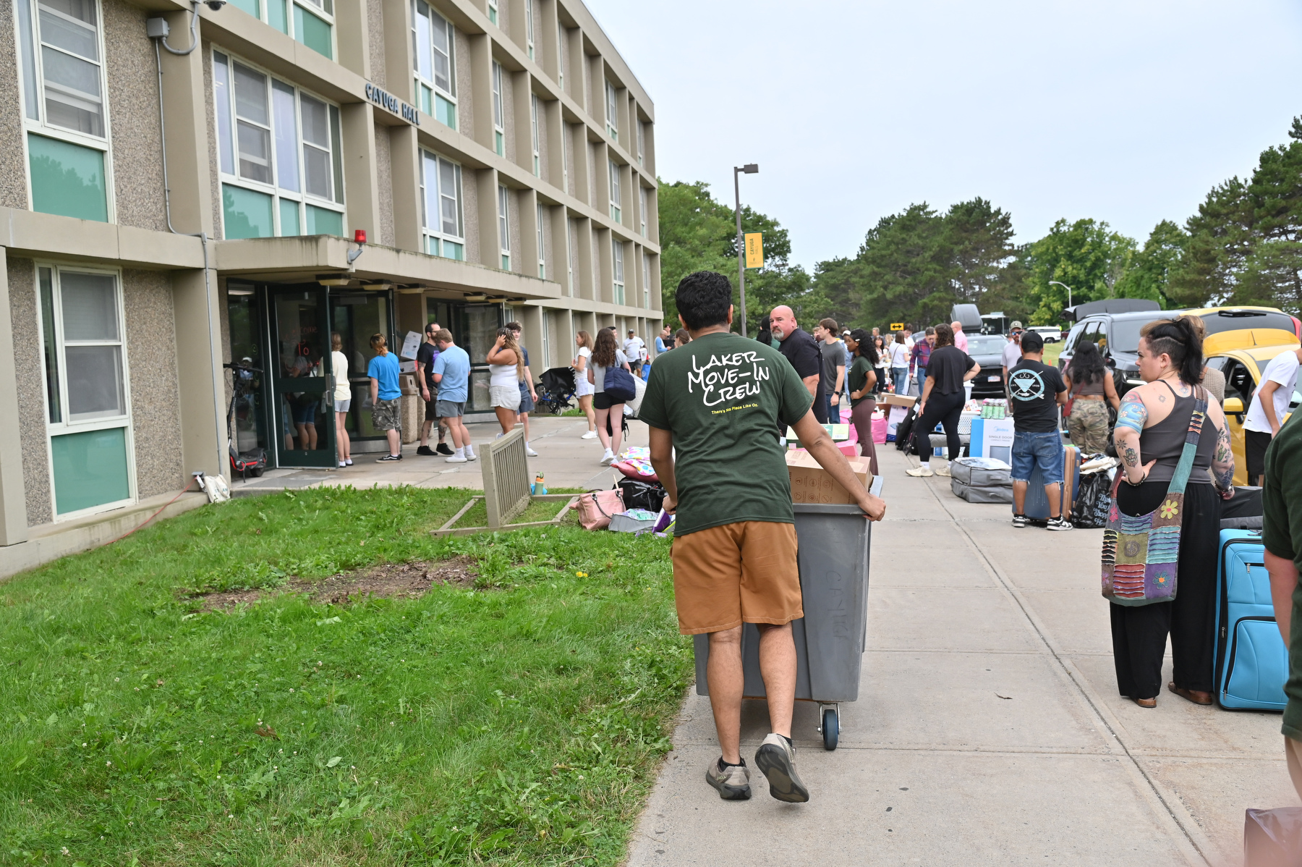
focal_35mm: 34
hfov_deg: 55.8
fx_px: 1229
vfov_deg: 38.8
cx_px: 651
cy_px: 434
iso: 400
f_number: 6.3
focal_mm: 34
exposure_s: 1/500
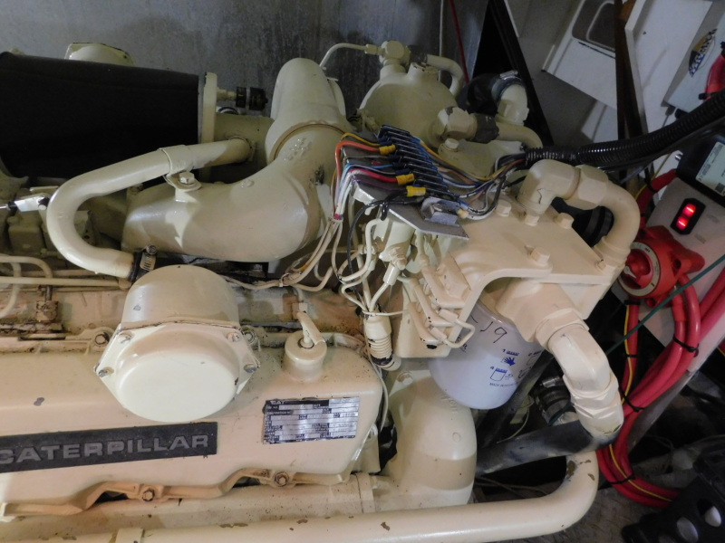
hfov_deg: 73.9
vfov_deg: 58.9
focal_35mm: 23
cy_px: 272
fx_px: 482
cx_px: 362
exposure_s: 1/8
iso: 560
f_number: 3
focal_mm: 4
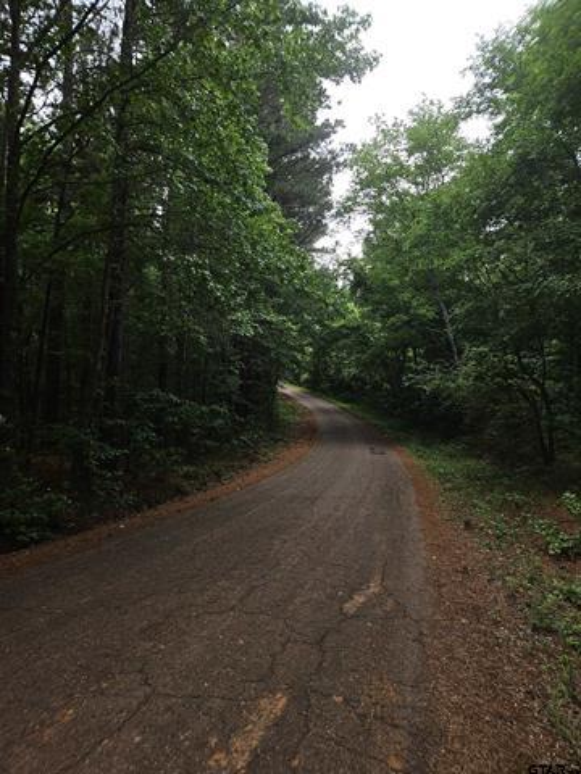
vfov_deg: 73.9
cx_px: 290
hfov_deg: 58.9
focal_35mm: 23
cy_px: 387
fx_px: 515
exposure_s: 1/443
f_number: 1.8
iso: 25
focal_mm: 5.4
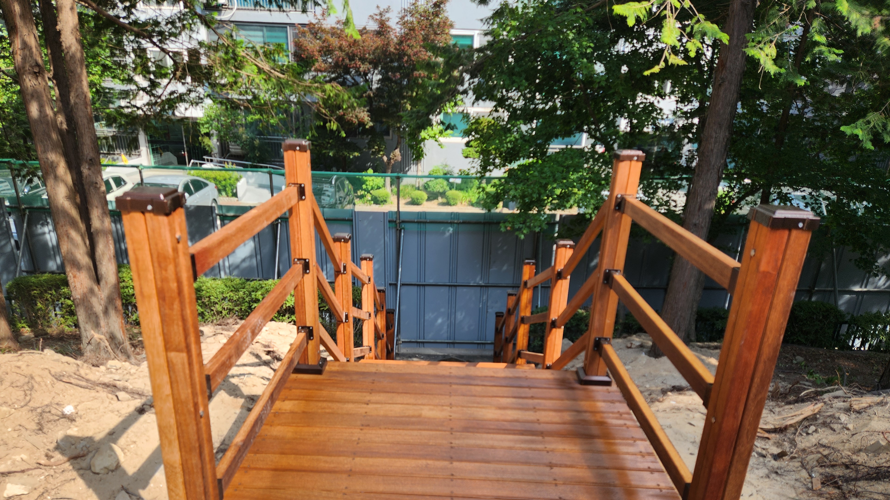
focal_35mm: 26
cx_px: 432
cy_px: 337
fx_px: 614
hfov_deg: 71.9
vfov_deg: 43.7
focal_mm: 5.4
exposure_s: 1/431
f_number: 1.8
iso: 20
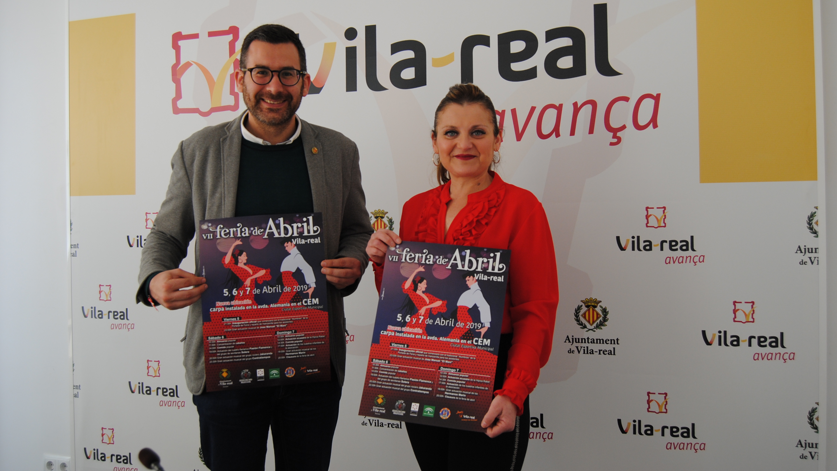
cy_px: 201
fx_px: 811
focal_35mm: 37
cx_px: 416
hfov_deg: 54.6
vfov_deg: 32.3
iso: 200
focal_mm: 23
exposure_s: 1/100
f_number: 5
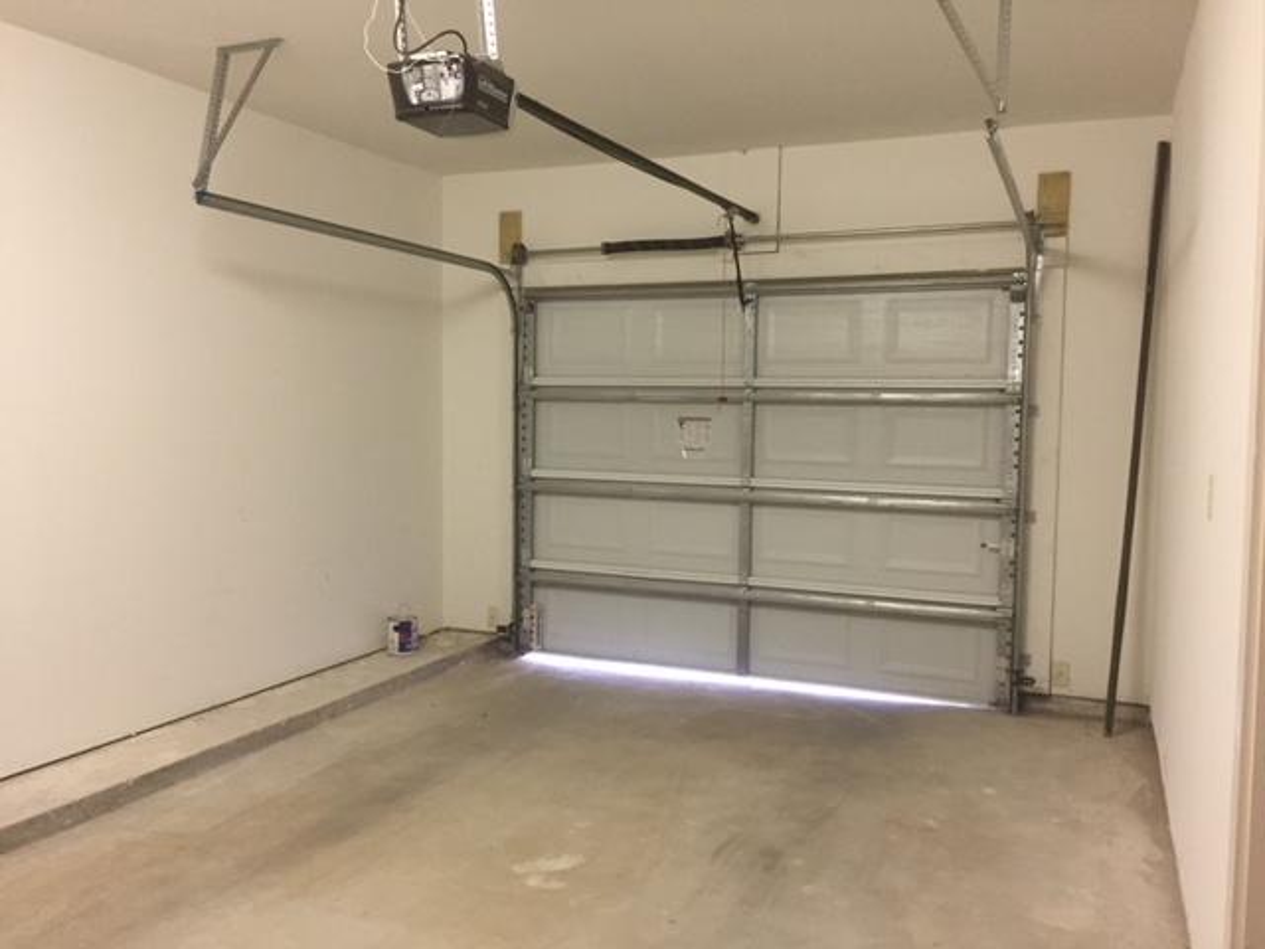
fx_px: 1060
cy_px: 474
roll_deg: -0.1
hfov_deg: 61.7
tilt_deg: -3.4
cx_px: 632
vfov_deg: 48.2
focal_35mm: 29
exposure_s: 1/30
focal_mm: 4.15
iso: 160
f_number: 2.2
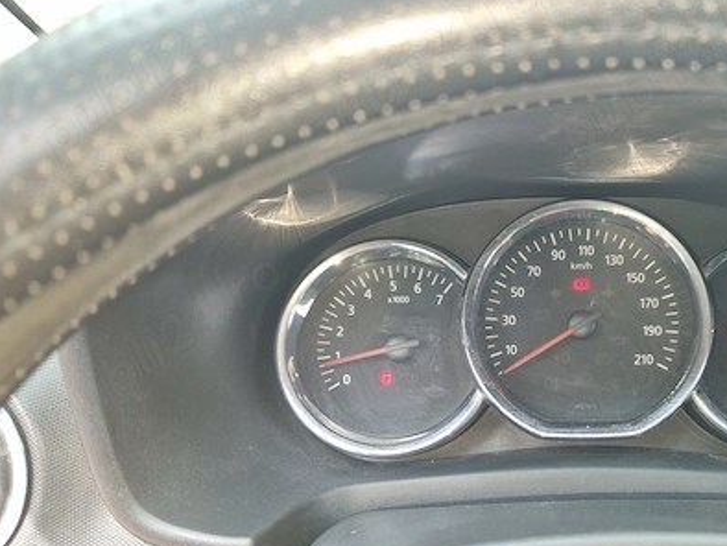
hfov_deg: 50.3
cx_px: 550
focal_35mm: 35
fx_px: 736
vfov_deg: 40.2
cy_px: 367
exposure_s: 1/50
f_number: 1.8
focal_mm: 5.4
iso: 50
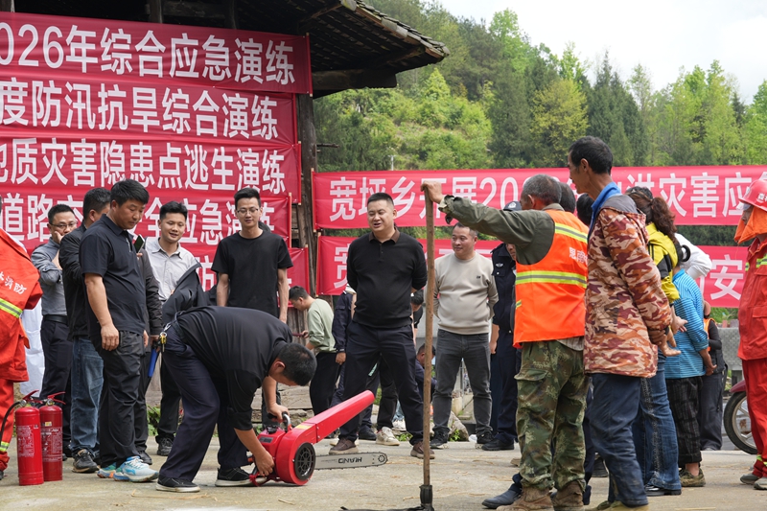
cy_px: 256
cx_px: 384
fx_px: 1917
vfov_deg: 15.2
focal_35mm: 90
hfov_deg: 22.6
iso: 100
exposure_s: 1/160
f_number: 6.3
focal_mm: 60
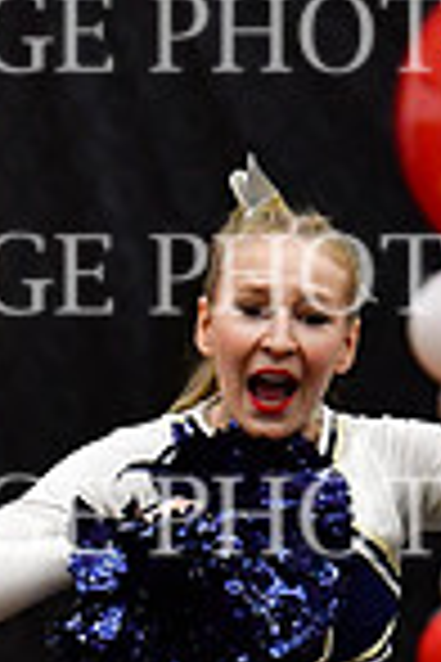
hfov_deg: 1.5
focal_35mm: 888
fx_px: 16316
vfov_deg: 2.3
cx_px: 119
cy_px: 1121
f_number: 4
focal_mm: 150
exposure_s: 1/500
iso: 4000
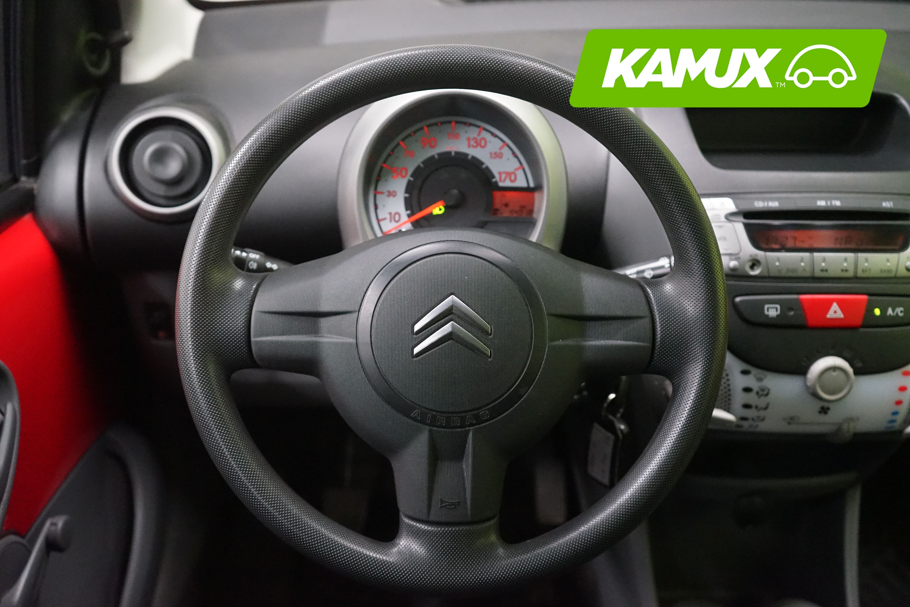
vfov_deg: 36.9
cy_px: 304
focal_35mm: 36
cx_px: 455
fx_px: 910
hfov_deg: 53.1
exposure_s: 1/60
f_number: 4
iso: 6400
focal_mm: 36
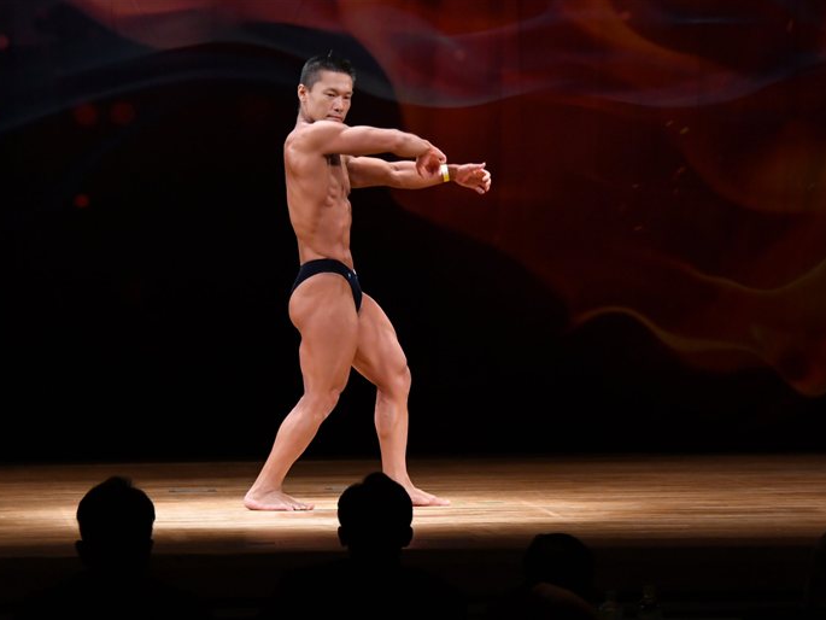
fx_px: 5632
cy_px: 310
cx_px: 414
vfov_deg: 6.3
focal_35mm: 236
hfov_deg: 8.4
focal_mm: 145
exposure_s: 1/400
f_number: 5.6
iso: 3200
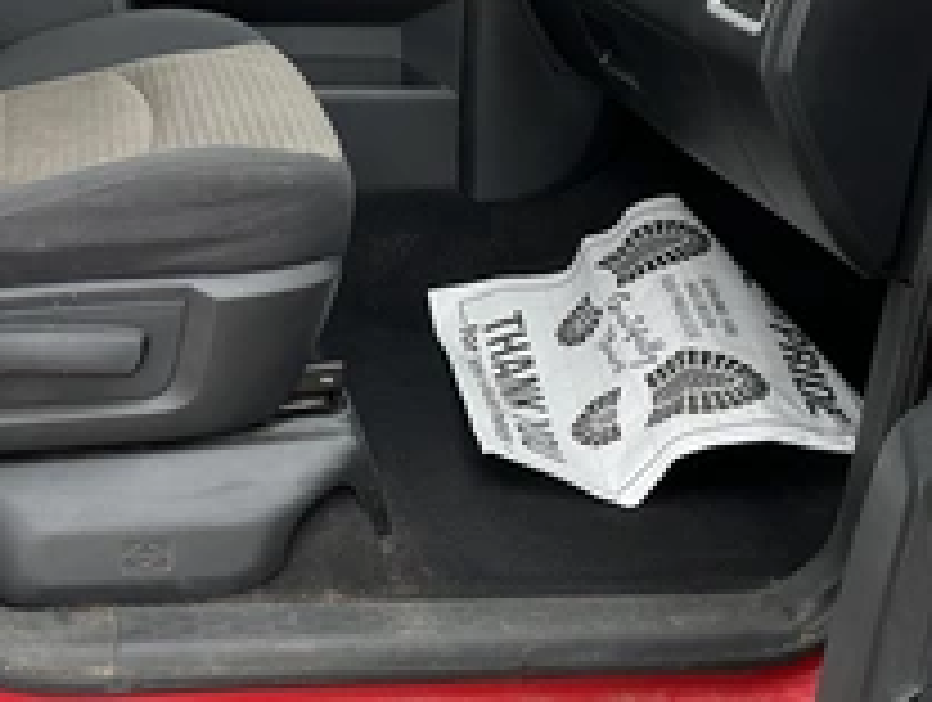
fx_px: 1456
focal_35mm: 54
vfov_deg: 26.3
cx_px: 320
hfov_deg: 35.2
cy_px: 81
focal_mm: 3
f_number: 1.8
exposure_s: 1/122
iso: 32
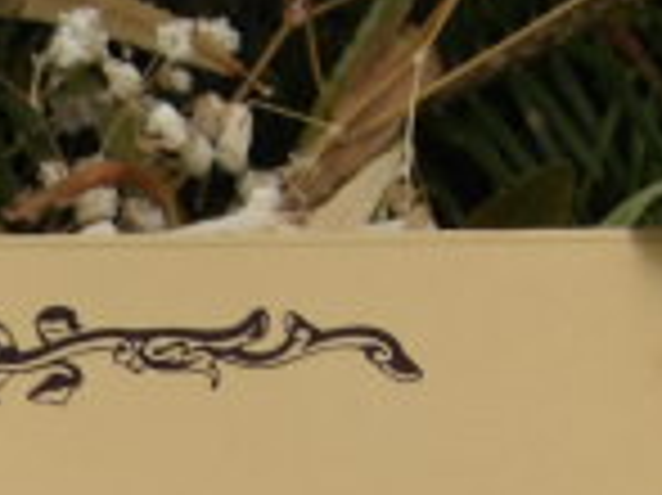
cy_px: 1017
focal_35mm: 183
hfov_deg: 10.4
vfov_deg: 7.7
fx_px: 3497
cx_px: -365
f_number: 13.1
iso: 100
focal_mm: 7.6
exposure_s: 1/93
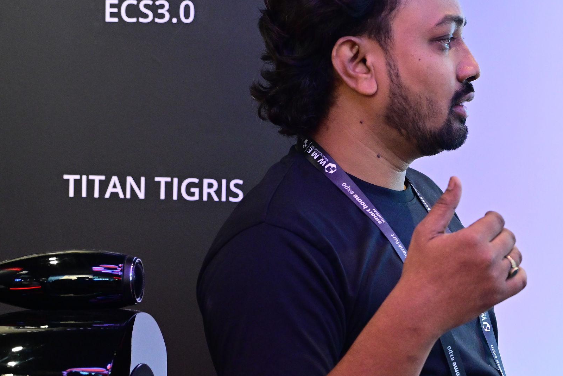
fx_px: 1689
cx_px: 604
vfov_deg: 12.7
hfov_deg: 18.3
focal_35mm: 108
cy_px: 270
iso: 1600
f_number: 4
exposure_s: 1/100
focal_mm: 48
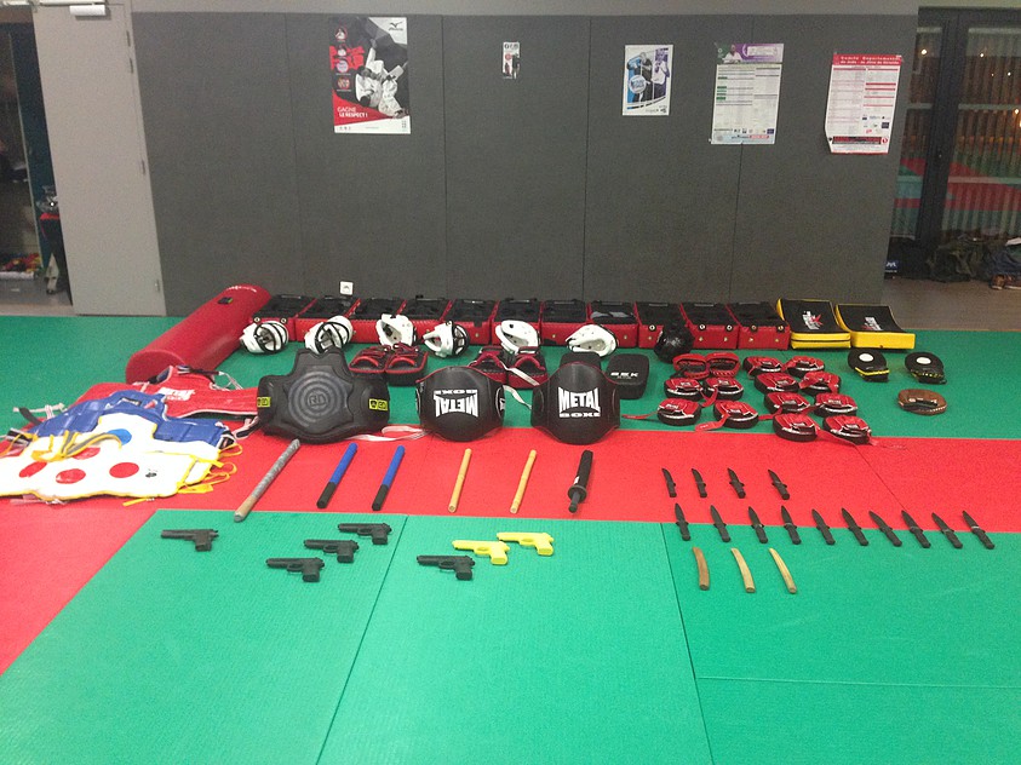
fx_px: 973
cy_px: 382
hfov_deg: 55.4
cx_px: 510
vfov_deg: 42.9
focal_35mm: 33
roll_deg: +0.0
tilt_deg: -18.0
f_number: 2.4
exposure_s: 1/20
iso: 250
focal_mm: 4.12
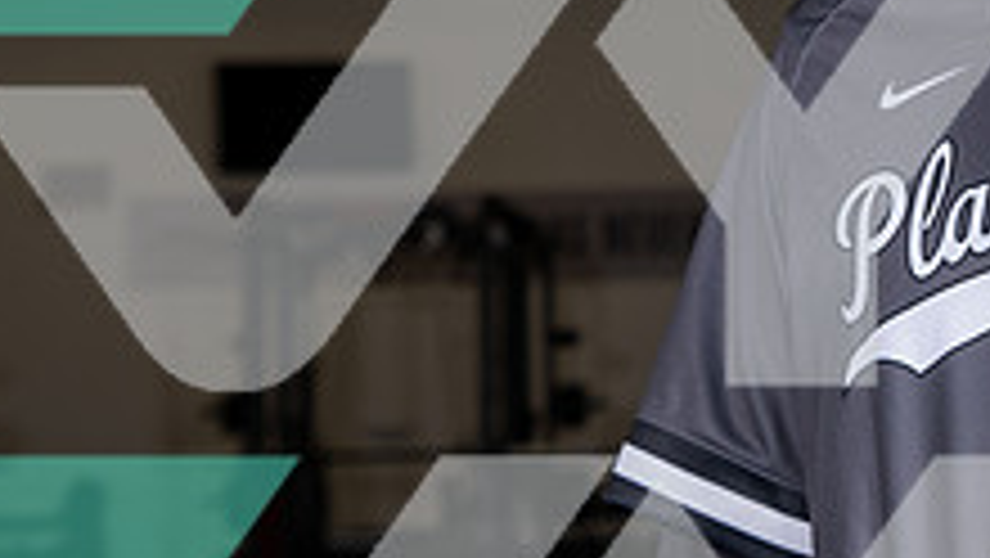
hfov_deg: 12.0
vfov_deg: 6.9
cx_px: 990
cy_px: 151
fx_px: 4649
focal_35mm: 177
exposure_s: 1/200
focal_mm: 64
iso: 200
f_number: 5.6
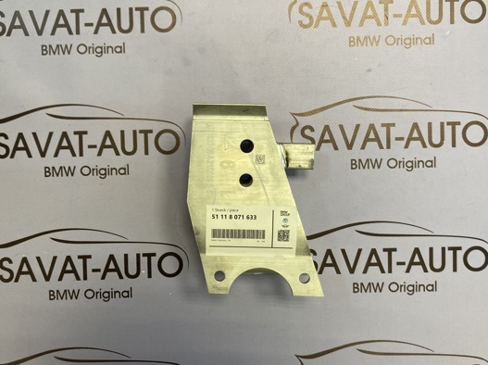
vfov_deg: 41.7
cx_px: 228
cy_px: 181
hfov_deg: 54.0
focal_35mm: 34
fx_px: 479
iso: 80
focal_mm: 3.99
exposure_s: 1/76
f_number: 1.8
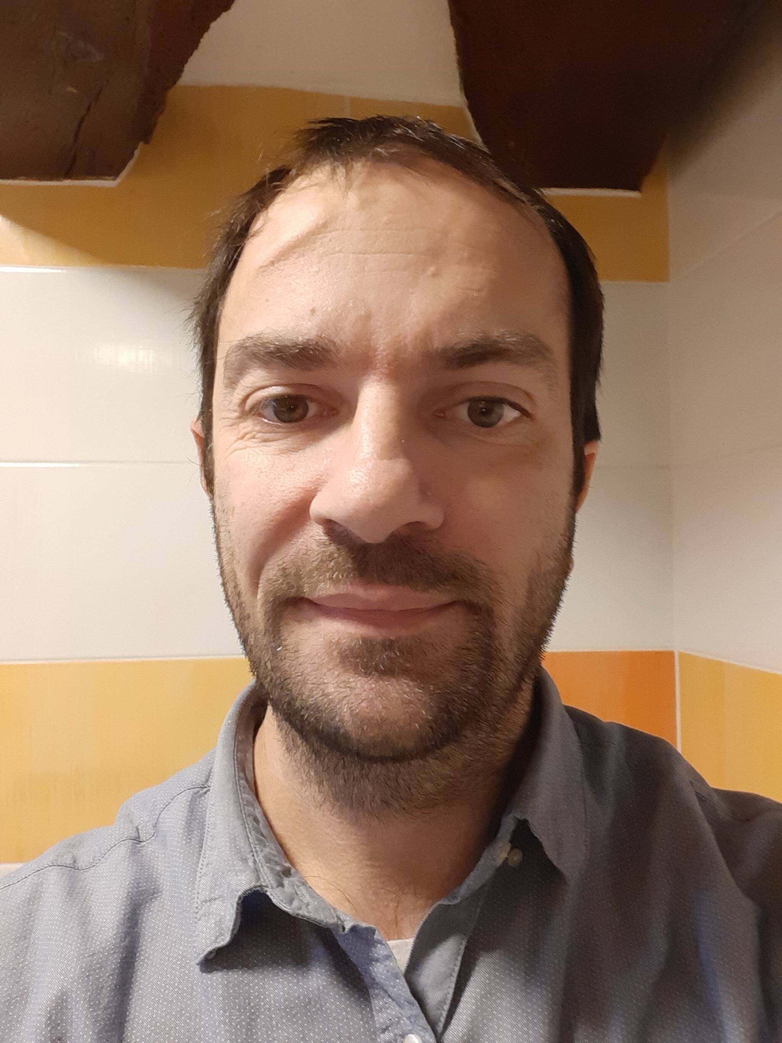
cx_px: 391
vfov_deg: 58.4
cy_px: 522
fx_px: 934
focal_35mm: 31
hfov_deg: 45.4
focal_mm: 3.75
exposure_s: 1/25
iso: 500
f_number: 2
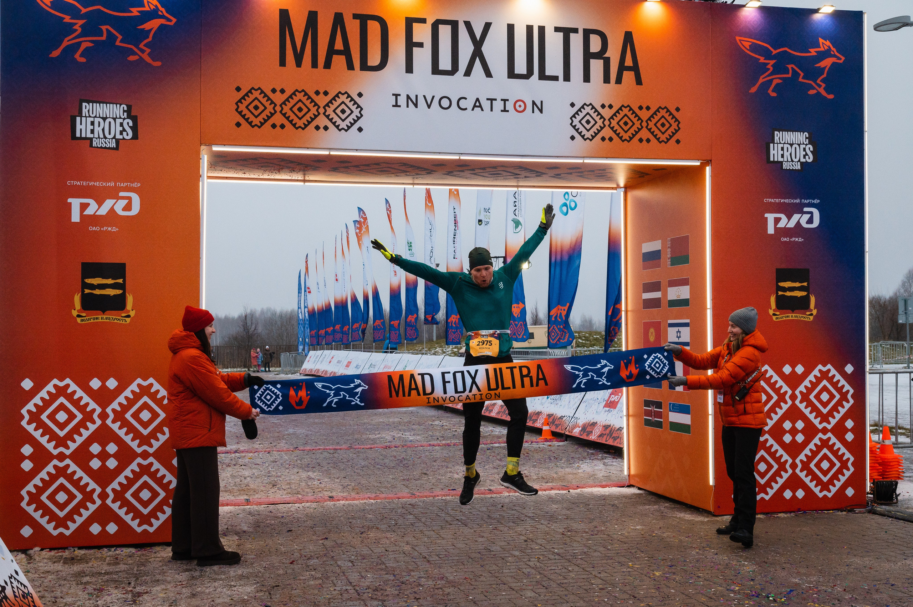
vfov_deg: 30.5
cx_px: 456
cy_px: 304
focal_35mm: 44
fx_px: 1115
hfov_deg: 44.5
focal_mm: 44
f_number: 10
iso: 1600
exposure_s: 1/800
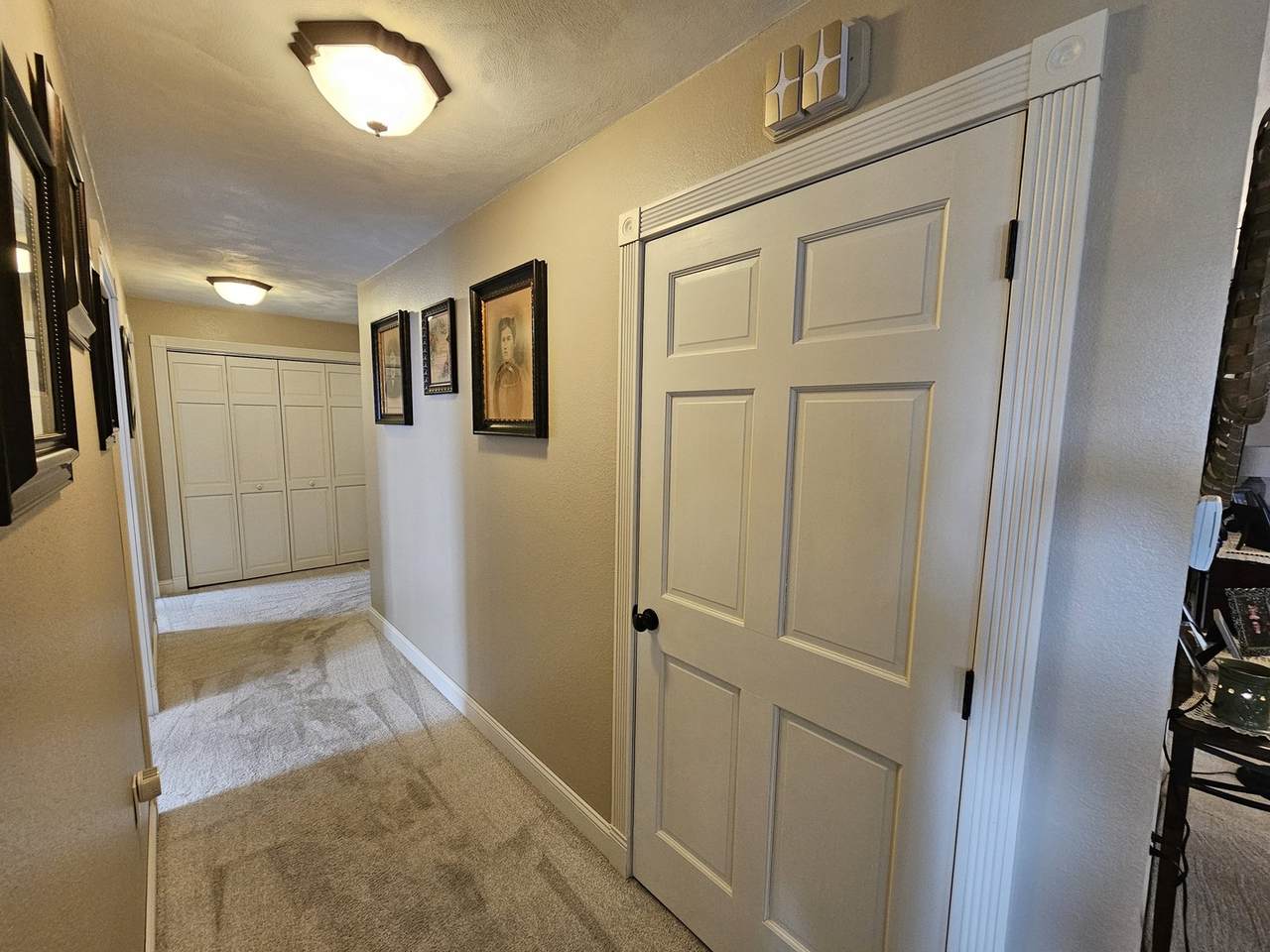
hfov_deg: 106.2
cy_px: 476
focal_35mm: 13
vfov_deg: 89.9
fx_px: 477
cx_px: 635
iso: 320
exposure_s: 1/60
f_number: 2.2
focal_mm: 2.2
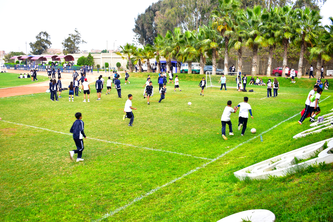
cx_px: 166
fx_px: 347
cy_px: 111
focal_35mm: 38
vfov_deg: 35.5
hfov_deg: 51.3
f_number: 5.6
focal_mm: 25
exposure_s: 1/125
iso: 100
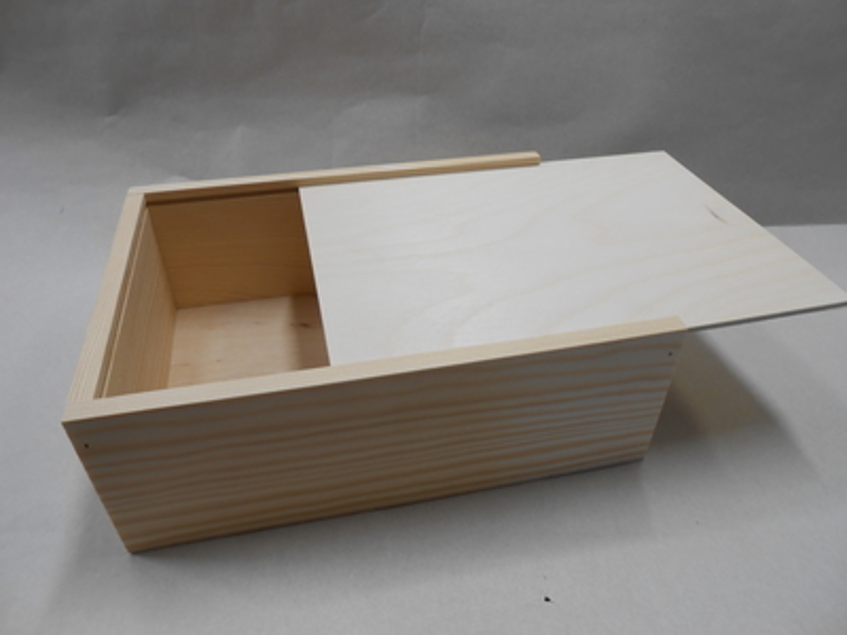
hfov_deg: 67.3
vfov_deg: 53.1
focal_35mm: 26
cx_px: 424
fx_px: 636
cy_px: 318
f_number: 3.5
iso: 80
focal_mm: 4.6
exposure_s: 1/30
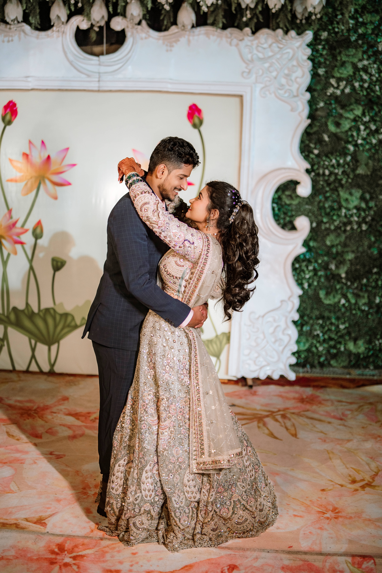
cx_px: 191
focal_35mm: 35
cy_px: 286
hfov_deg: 37.9
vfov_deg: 54.4
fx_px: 557
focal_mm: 35
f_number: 1.4
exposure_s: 1/250
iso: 640
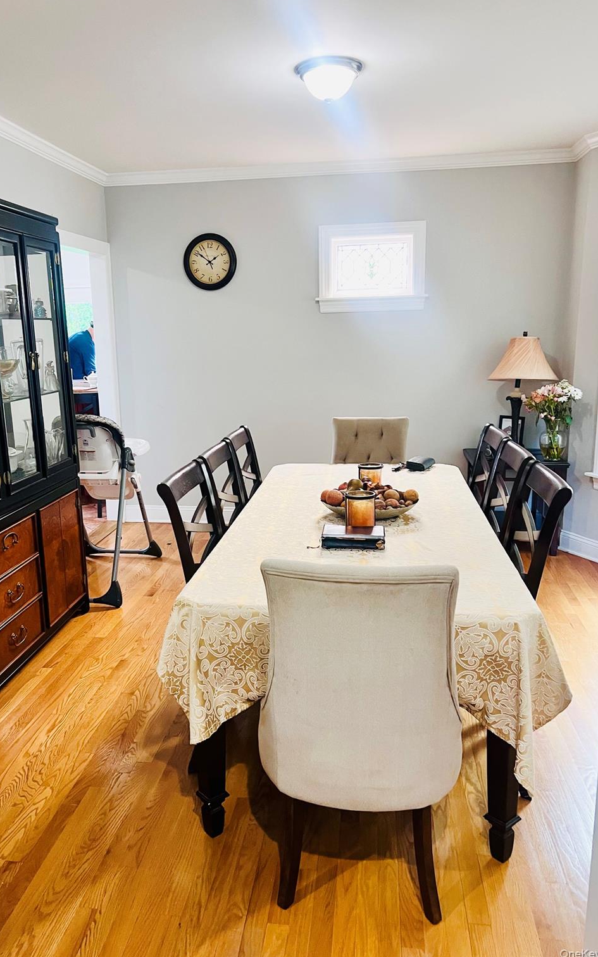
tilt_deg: -11.0
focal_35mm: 28
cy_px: 476
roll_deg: +0.2
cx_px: 268
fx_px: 730
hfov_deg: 44.5
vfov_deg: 66.5
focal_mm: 5.7
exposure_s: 1/60
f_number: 1.5
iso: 250
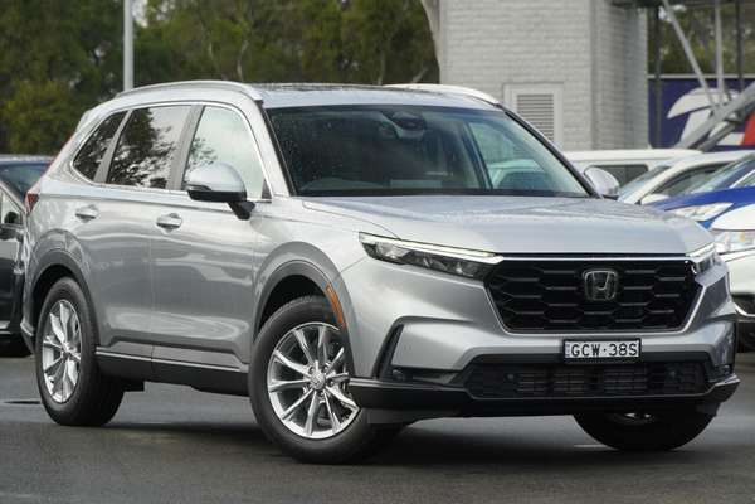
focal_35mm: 156
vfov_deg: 8.8
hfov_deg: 13.2
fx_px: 3271
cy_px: 252
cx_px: 378
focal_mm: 104
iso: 800
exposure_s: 1/400
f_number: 7.1
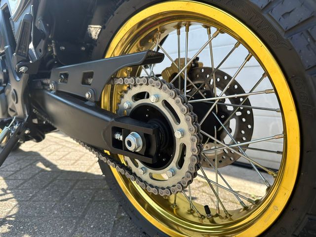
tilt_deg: -5.6
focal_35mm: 24
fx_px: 219
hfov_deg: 71.6
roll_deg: -1.4
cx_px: 158
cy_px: 118
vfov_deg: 56.8
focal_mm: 6.86
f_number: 1.78
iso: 80
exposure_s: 1/1131
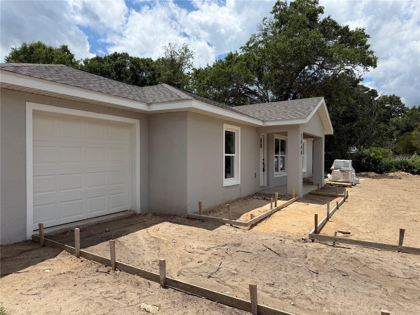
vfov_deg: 56.8
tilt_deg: -2.6
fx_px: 291
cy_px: 158
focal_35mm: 24
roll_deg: +1.3
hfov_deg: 71.6
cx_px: 210
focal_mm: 6.76
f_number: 1.78
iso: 80
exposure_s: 1/7353
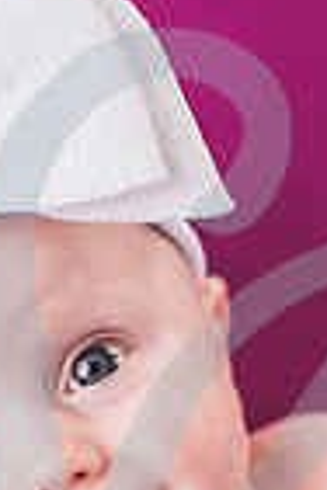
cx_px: 83
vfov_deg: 12.5
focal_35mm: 160
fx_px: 2180
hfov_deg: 8.6
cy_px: 615
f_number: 2.8
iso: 320
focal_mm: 50
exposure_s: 1/320
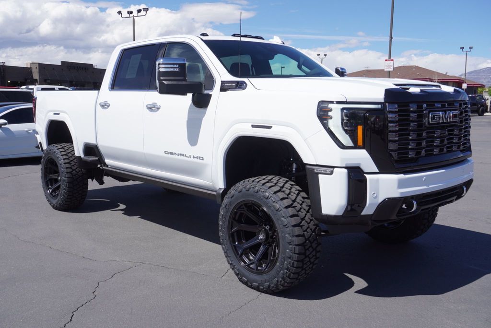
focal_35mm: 36
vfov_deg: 36.9
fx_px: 491
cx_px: 246
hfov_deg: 53.1
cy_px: 164
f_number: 8
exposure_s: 1/320
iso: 100
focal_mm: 24
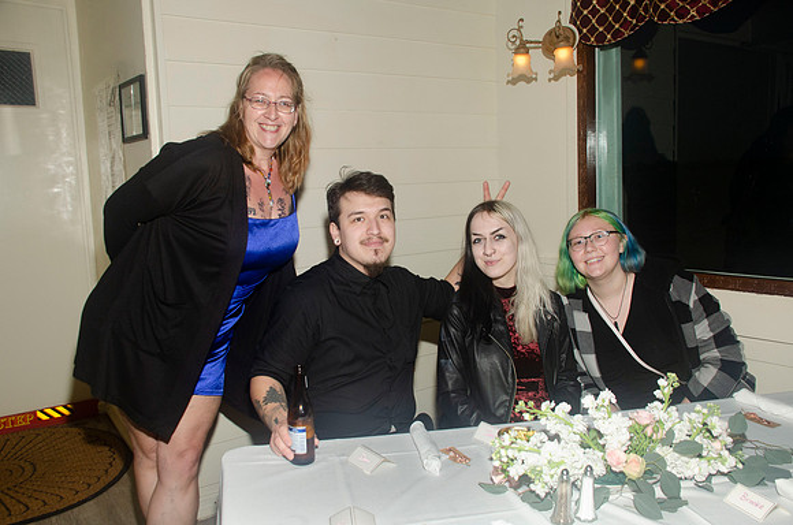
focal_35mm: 30
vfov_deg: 43.4
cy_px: 262
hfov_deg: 62.0
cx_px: 396
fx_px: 659
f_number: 5.6
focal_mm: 20
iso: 400
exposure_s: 1/60
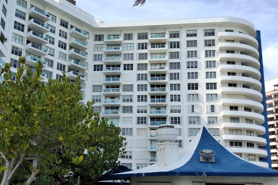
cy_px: 101
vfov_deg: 32.6
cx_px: 117
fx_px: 316
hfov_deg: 47.3
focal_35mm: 41
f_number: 2
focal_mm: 3.08
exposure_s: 1/1105
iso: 50
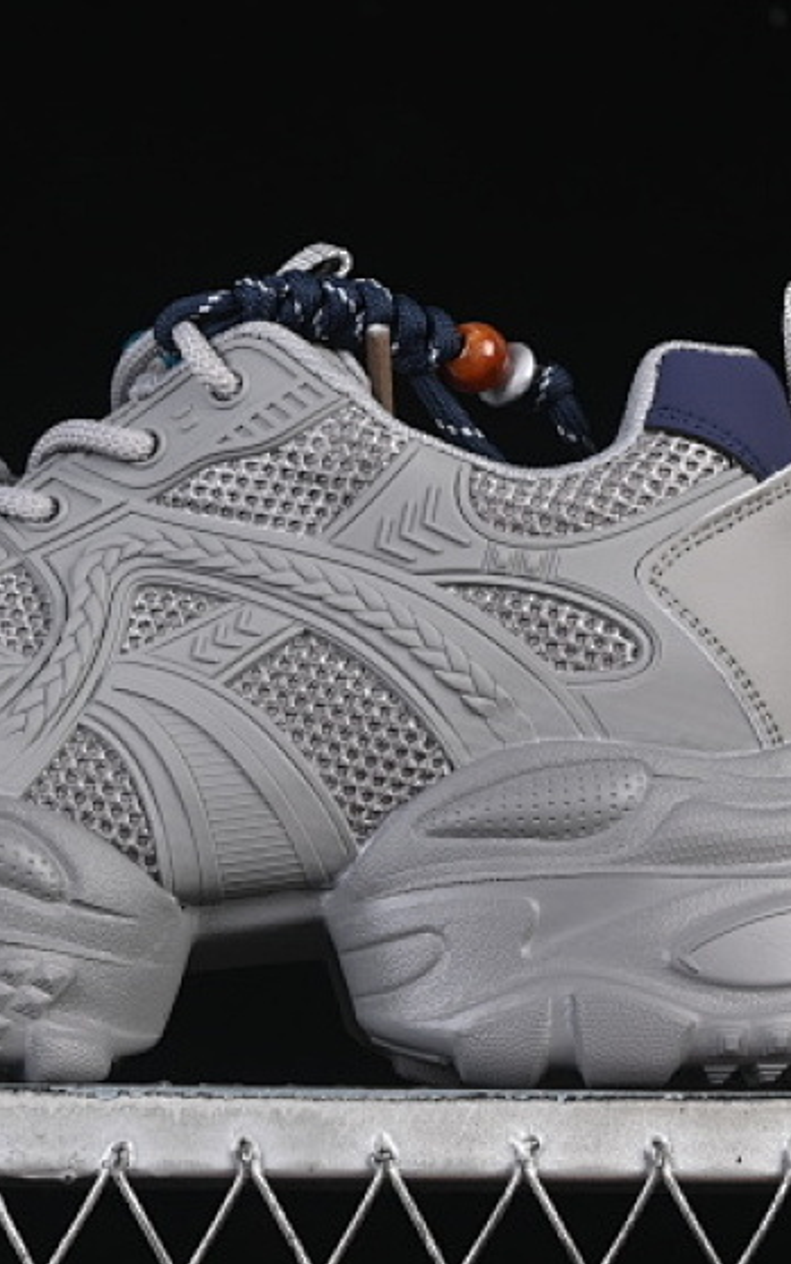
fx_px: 5102
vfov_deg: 14.1
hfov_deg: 8.8
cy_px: 580
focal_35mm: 148
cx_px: 181
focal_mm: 50
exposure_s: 1/60
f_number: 7.1
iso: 160
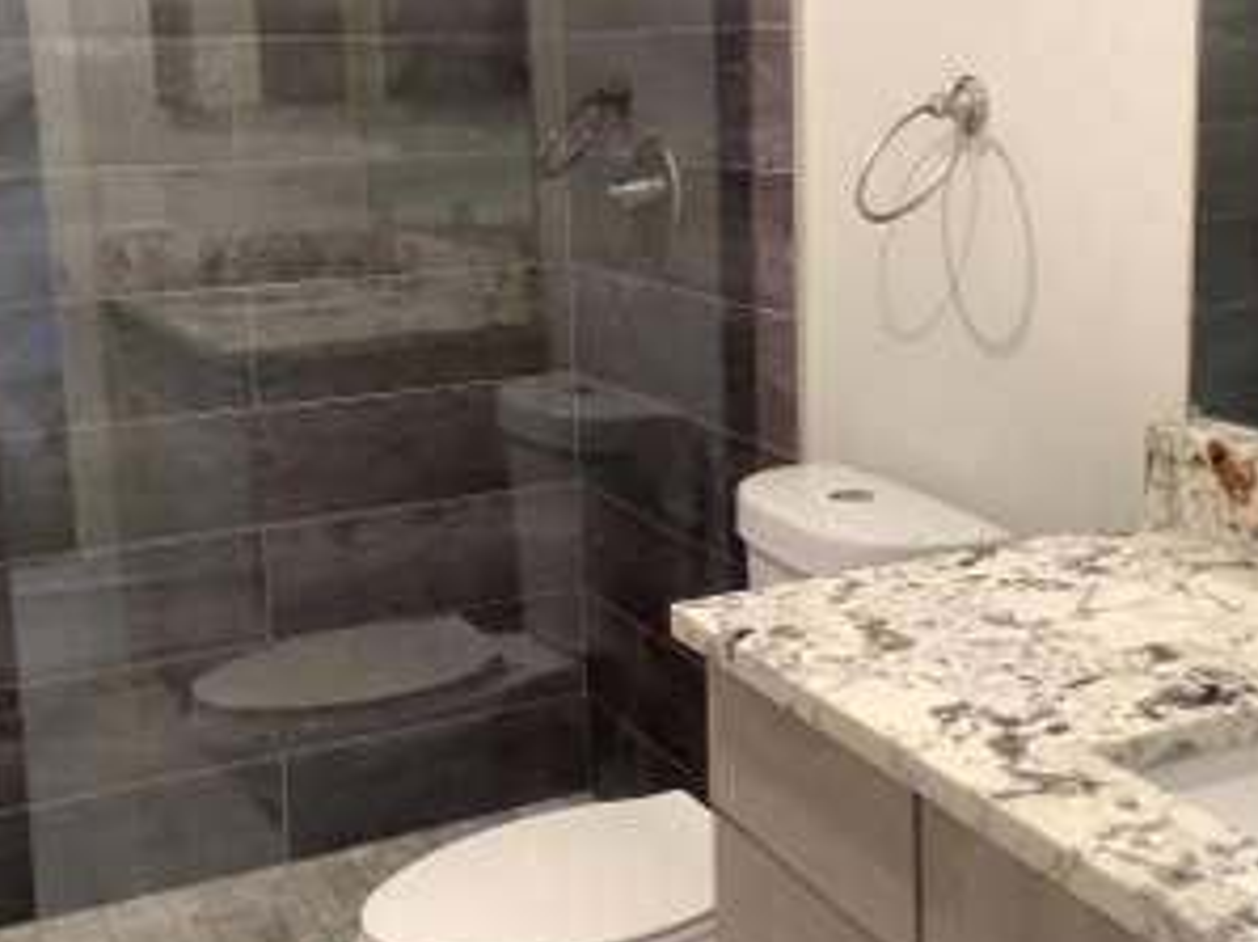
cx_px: 773
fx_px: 1816
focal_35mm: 50
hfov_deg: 38.0
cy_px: 342
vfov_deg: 28.9
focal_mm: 3.3
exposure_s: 1/60
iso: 250
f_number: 2.4
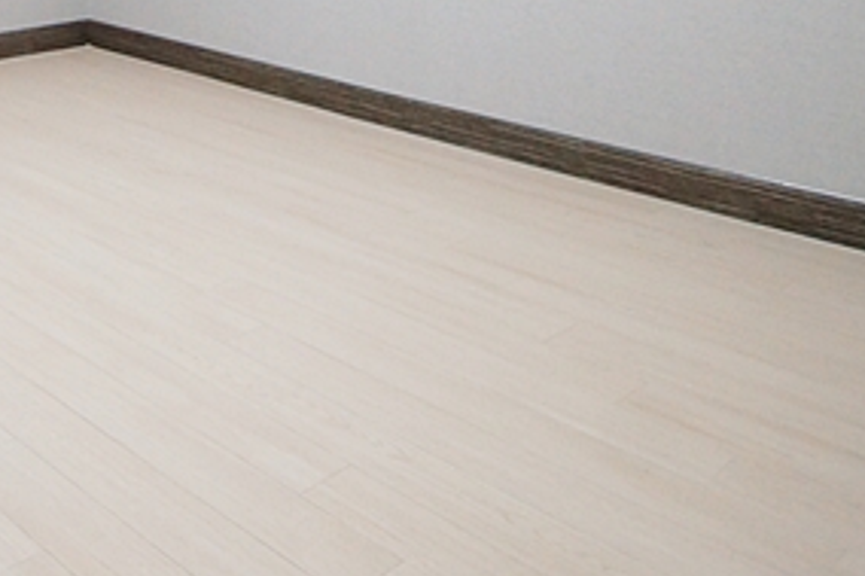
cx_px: -18
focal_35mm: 46
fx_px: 1114
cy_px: -204
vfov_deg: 24.6
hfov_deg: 37.5
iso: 800
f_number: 3.5
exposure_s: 1/160
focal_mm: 11
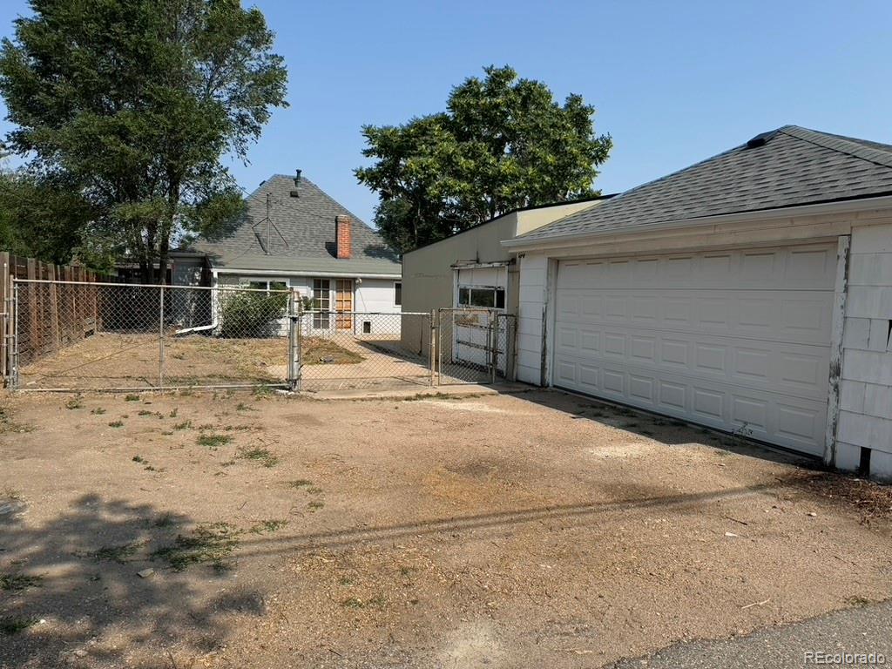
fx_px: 618
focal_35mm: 24
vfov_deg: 56.8
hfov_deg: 71.6
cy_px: 334
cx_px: 446
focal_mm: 6.76
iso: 80
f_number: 1.78
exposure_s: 1/4608
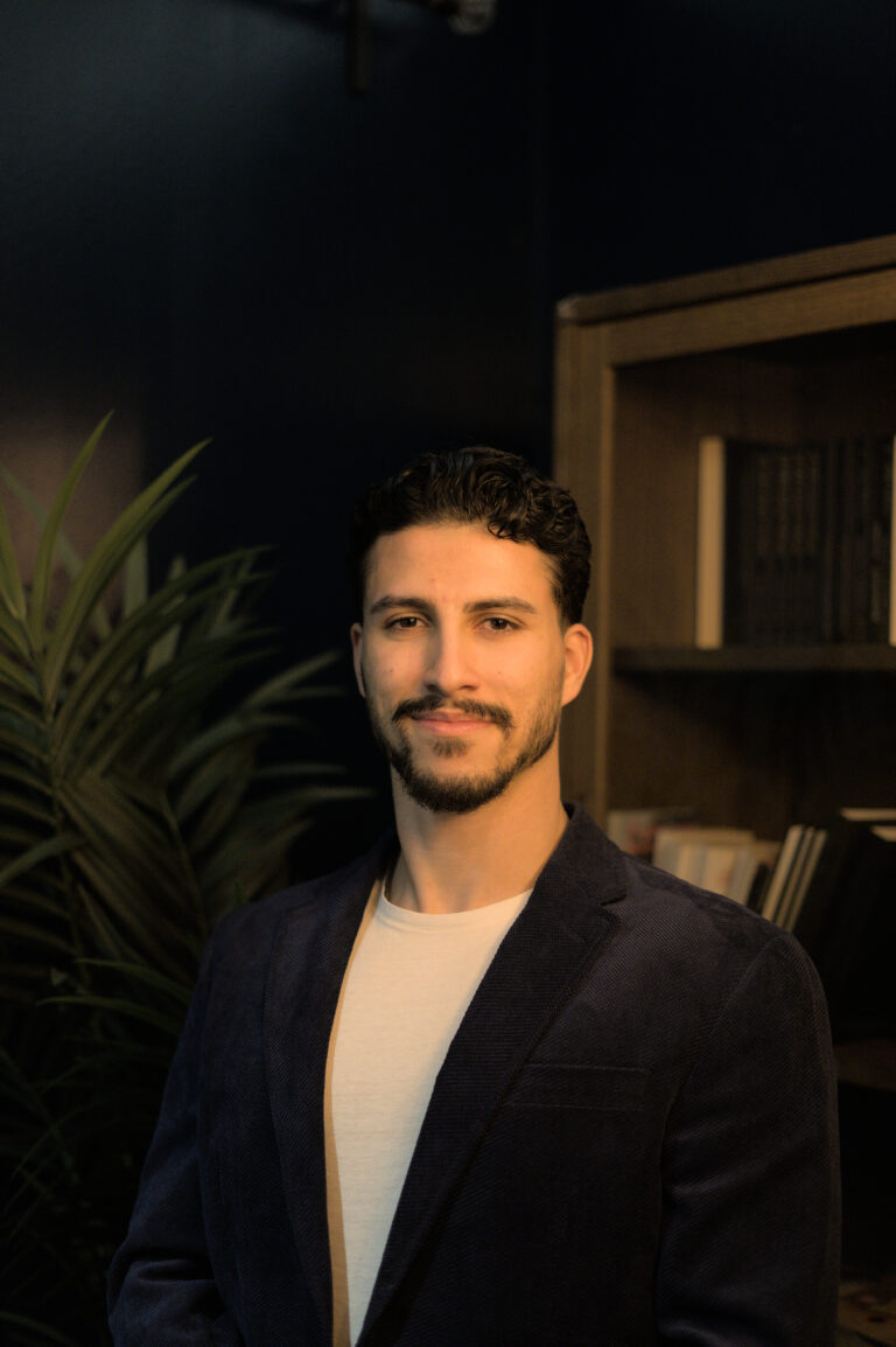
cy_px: 674
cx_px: 448
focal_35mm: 50
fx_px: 1869
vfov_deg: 39.6
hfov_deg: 27.0
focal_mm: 50
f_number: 1.8
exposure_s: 1/100
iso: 2500
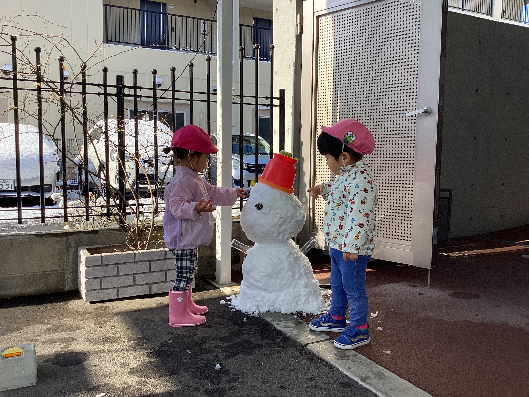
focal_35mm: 31
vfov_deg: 45.4
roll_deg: -0.7
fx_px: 474
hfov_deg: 58.4
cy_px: 198
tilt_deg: -4.3
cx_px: 264
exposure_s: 1/525
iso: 25
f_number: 2.4
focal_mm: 3.3
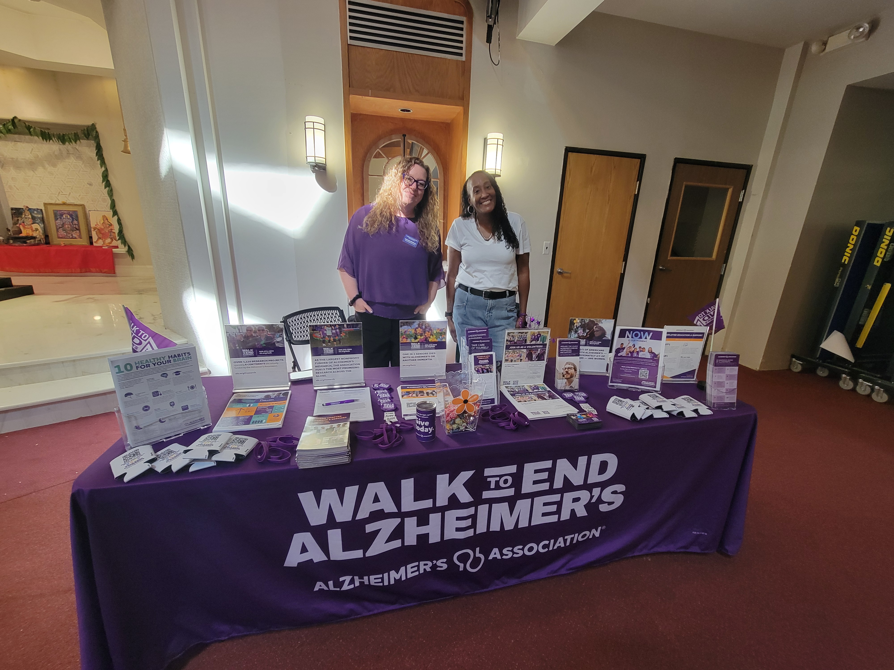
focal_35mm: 13
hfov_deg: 106.2
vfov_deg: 89.9
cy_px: 335
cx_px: 447
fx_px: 336
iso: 200
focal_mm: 2.2
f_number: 2.2
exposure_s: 1/60
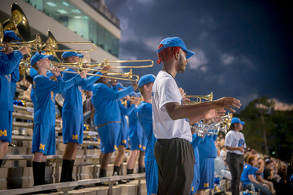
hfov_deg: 26.0
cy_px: 98
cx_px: 146
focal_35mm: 78
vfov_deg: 17.5
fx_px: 634
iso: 2000
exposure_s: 1/200
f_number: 4
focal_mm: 78
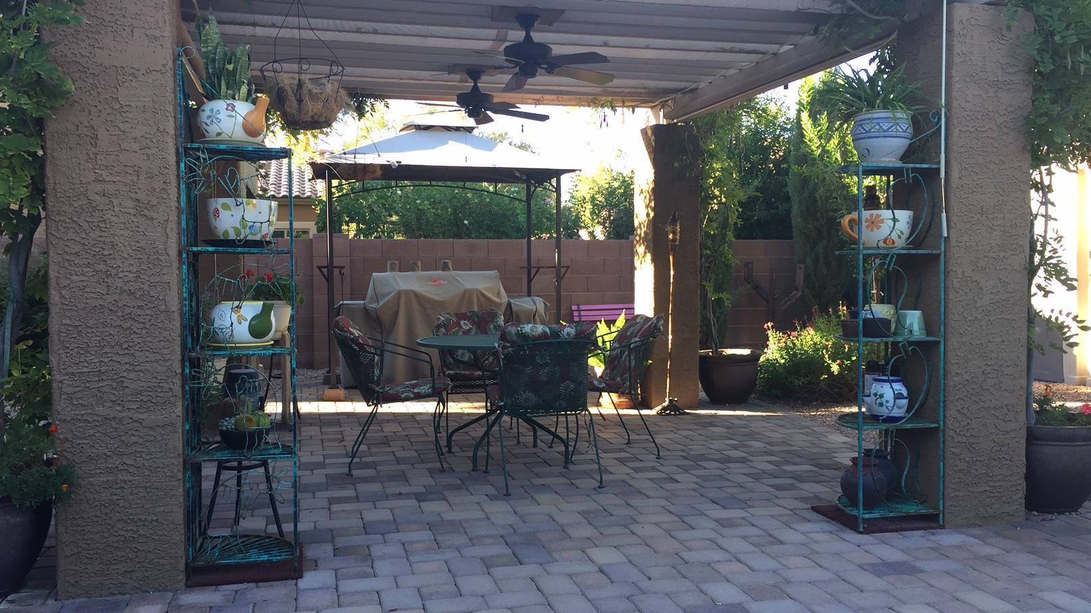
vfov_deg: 36.7
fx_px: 926
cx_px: 541
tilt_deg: -1.7
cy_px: 327
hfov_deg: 61.0
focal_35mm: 32
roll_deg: -0.8
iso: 40
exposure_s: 1/120
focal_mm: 4.15
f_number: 2.2
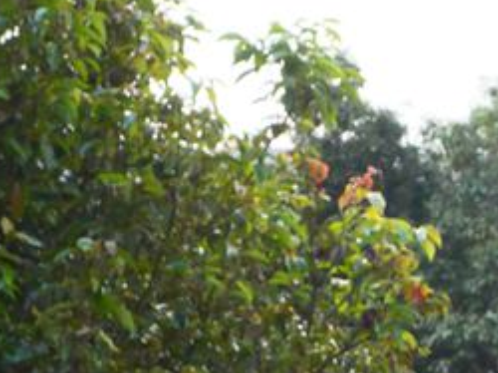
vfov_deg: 5.5
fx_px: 3866
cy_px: 465
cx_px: 771
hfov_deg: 7.2
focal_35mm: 269
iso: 3200
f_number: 9
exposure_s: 1/500
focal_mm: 42
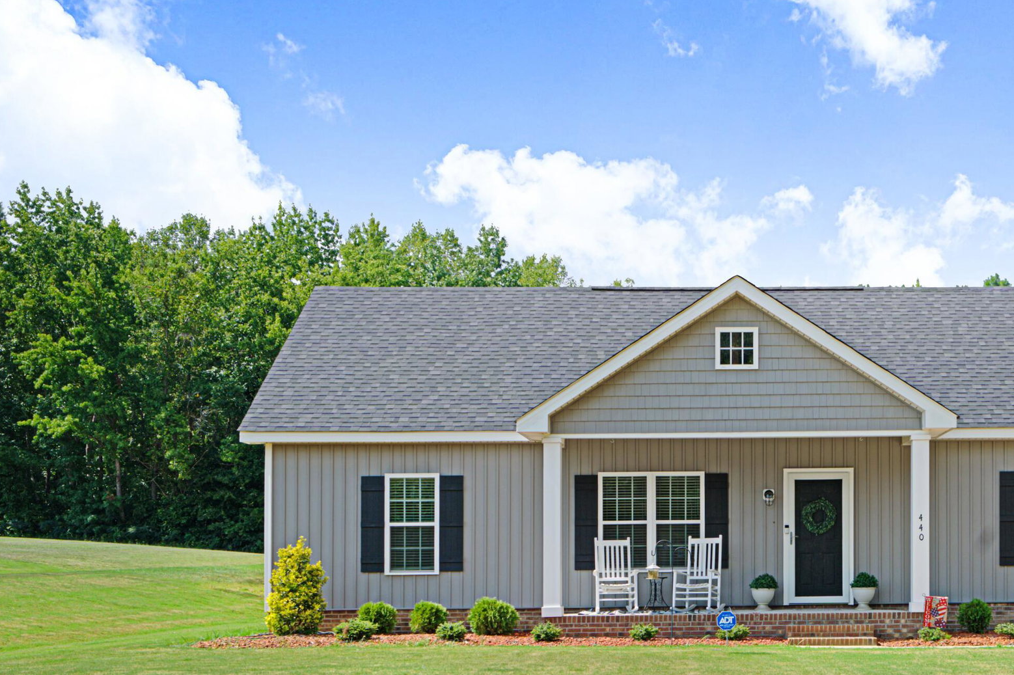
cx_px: 752
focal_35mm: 54
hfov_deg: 36.1
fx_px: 1520
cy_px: 505
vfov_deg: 24.8
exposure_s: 1/250
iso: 100
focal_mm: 35
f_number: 8
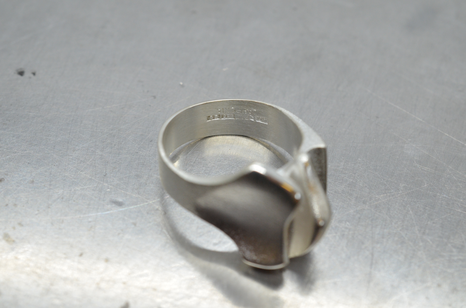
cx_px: 233
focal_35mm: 60
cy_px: 154
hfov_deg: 33.5
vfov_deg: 22.5
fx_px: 775
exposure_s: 1/250
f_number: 9
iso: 1000
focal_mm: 40
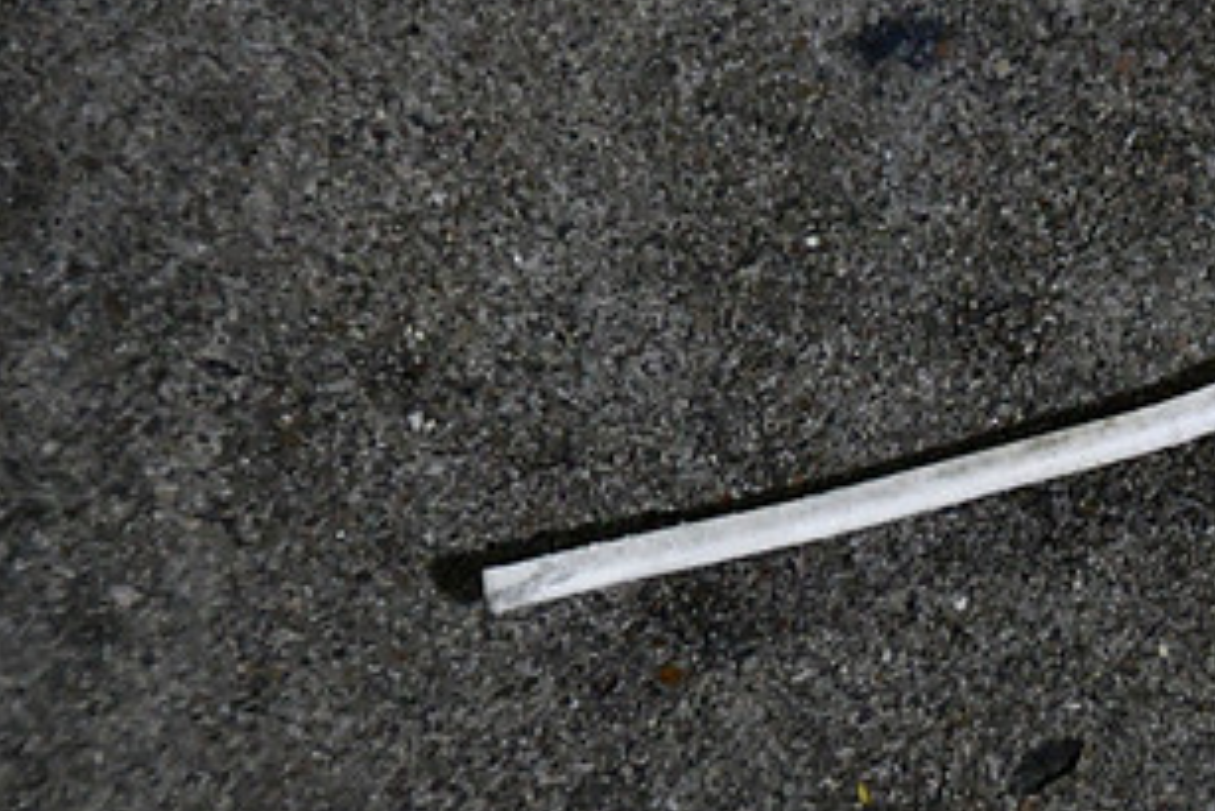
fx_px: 19111
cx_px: 1049
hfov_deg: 3.6
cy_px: 584
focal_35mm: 566
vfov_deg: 2.4
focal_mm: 200
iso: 12800
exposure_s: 1/60
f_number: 6.3
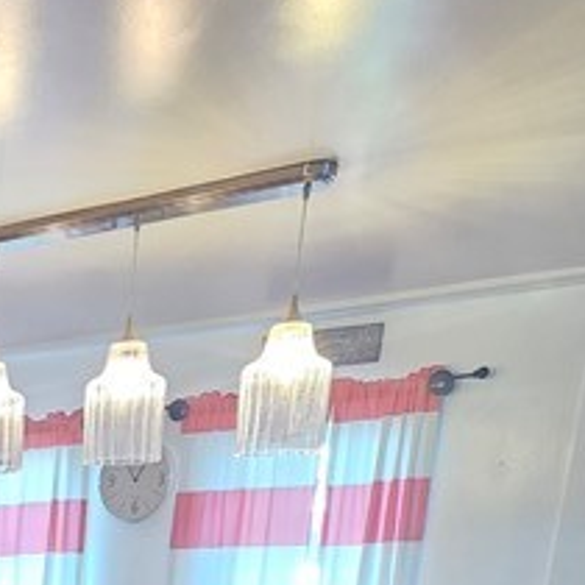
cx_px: -195
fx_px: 1071
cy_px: 942
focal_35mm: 56
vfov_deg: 22.9
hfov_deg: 25.8
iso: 400
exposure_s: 1/60
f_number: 1.9
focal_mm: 2.2
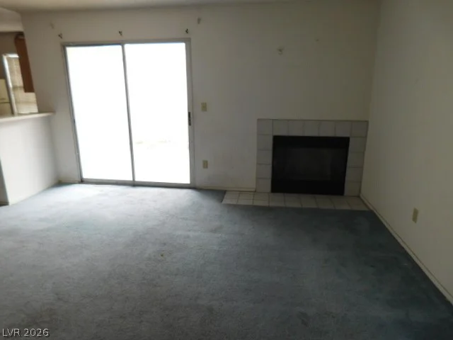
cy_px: 170
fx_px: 301
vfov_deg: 58.9
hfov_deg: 73.9
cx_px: 226
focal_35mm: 23
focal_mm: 4
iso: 160
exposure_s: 1/30
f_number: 3
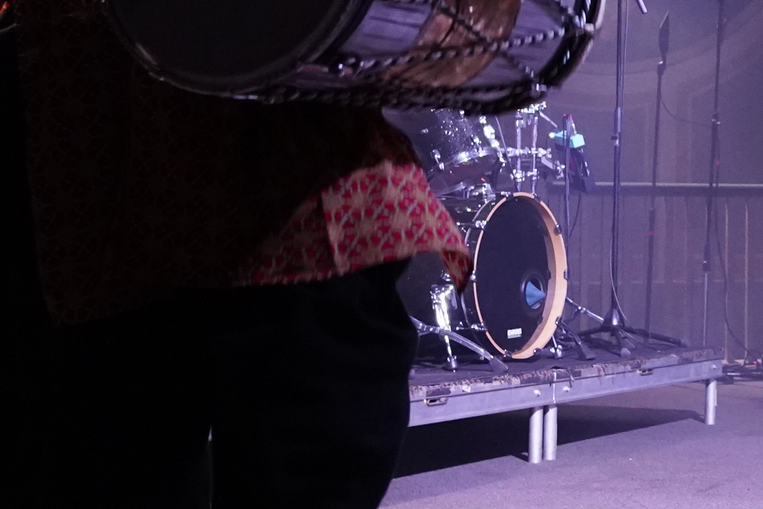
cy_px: 72
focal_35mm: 83
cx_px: 973
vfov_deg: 16.3
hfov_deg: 22.1
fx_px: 1759
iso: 6400
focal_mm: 24
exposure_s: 1/160
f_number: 4
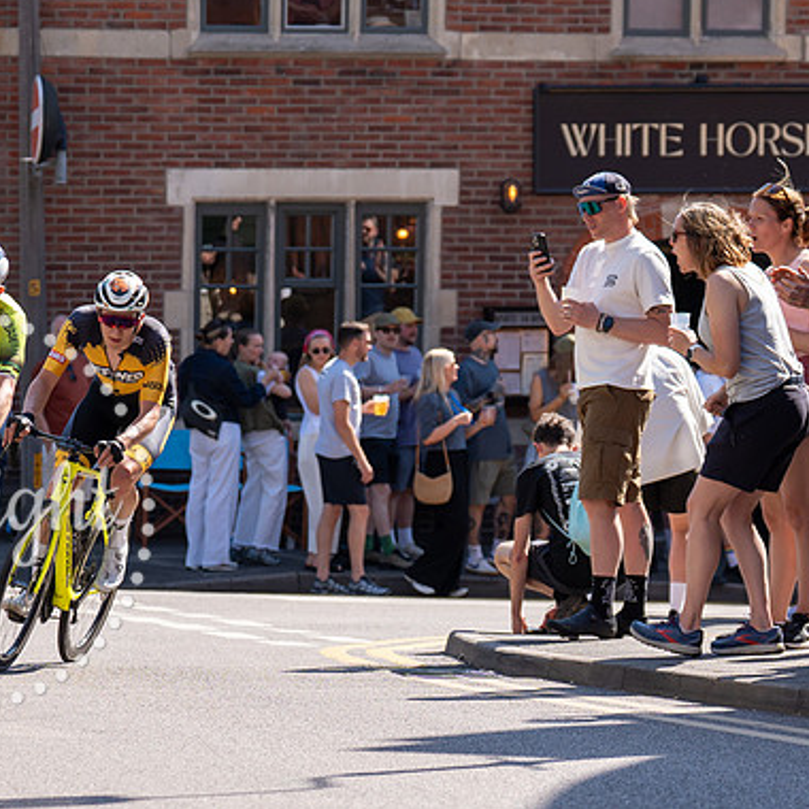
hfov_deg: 9.4
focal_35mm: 184
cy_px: 480
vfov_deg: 9.5
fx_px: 4865
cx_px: -50
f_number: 3.5
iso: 160
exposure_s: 1/1000
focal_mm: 81
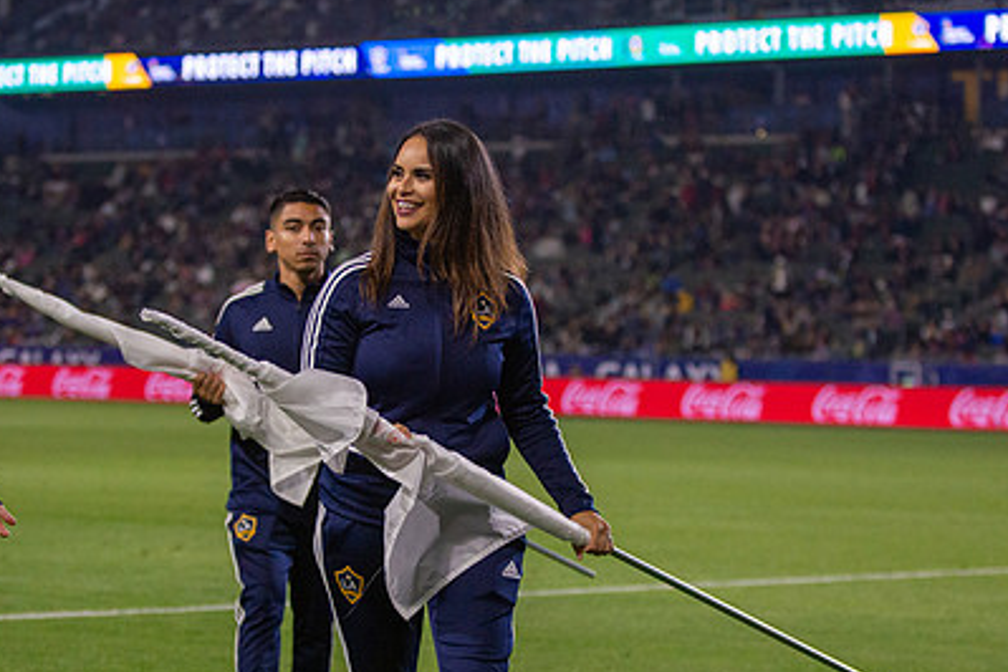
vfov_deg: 11.1
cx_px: 394
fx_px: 3444
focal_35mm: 123
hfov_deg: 16.6
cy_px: 417
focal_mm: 70
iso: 1600
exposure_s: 1/2500
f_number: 2.8
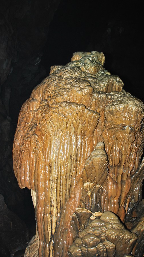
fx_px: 268
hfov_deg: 30.0
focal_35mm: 40
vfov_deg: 51.0
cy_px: 128
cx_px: 85
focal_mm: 25
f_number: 6.3
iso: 400
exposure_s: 1/40
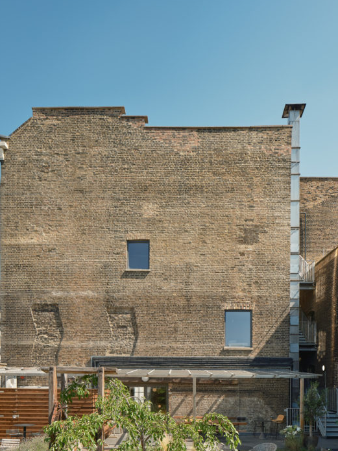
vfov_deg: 63.2
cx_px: 151
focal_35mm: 28
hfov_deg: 49.6
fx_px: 365
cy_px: 255
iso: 200
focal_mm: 24
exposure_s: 1/160
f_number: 11
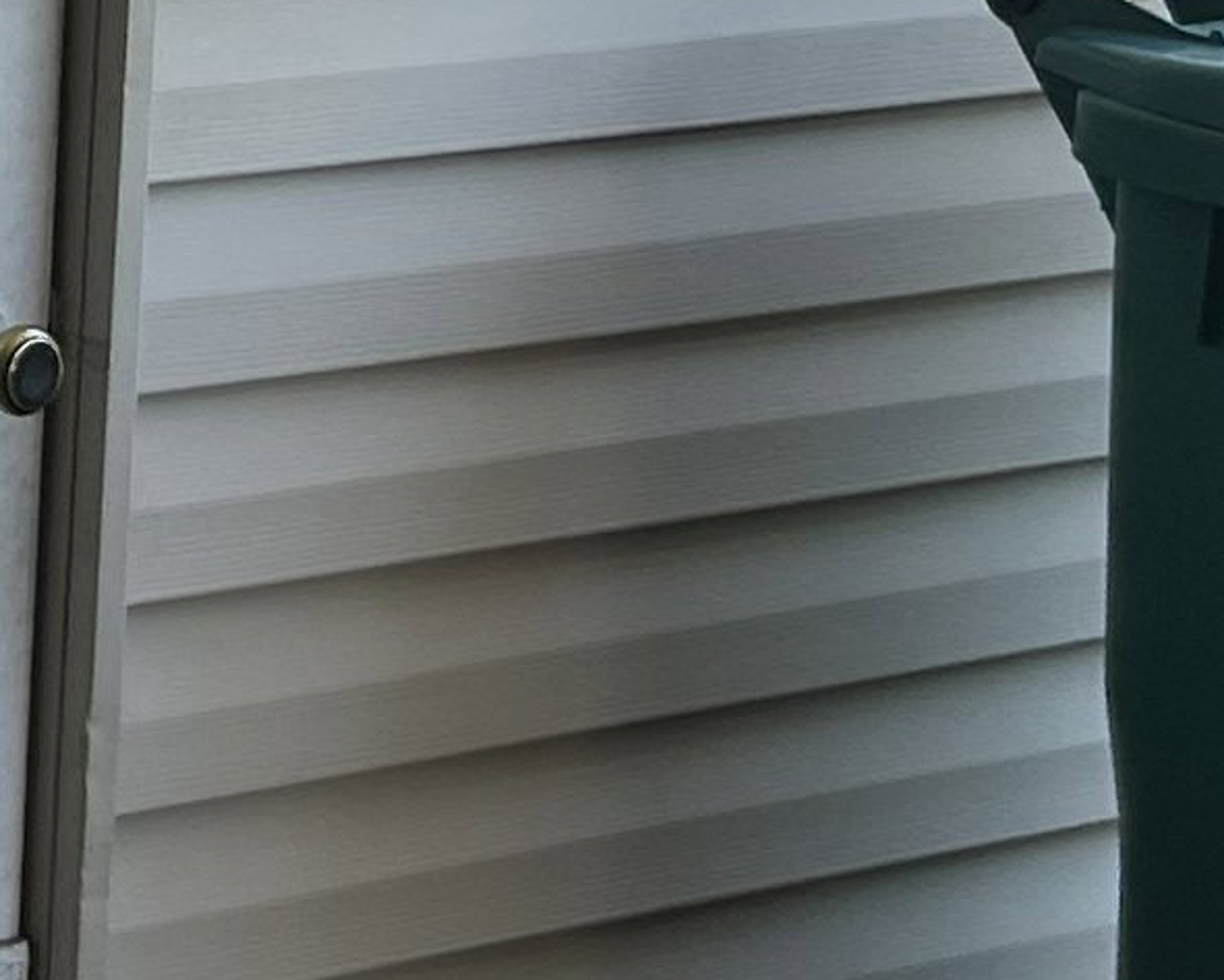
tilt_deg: -7.2
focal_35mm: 173
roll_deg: -1.8
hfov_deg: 10.1
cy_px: -543
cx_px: -1381
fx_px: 6268
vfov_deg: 8.7
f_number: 1.5
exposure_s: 1/339
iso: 50
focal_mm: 5.7
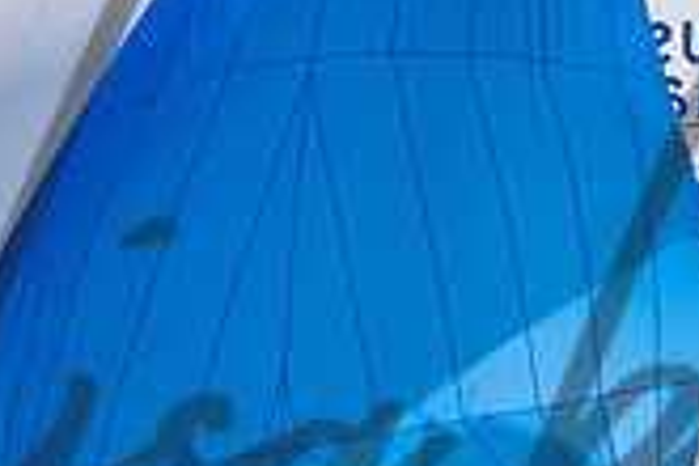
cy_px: 392
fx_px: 17435
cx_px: 843
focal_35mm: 898
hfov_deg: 2.3
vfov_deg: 1.5
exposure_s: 1/1000
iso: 200
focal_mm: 170
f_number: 6.3
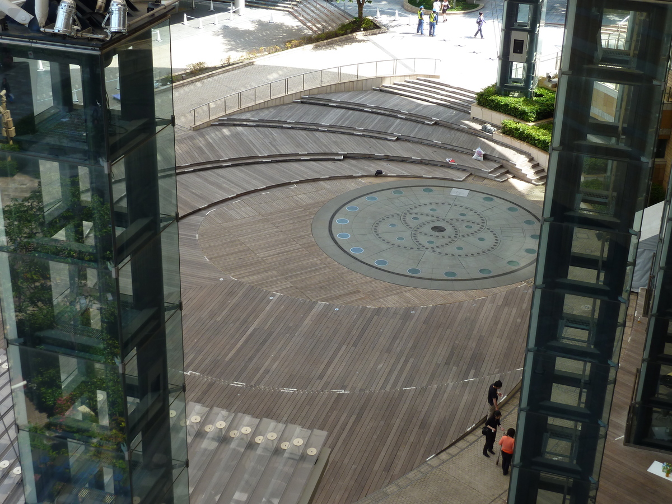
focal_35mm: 55
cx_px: 336
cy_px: 252
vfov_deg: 26.6
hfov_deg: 34.9
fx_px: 1068
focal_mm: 9.1
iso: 80
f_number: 3.9
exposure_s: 1/125
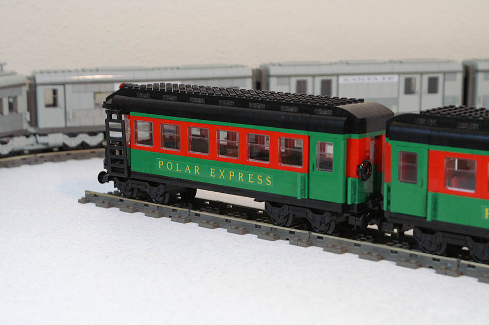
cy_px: 162
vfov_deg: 18.2
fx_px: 1018
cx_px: 244
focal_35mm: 75
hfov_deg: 27.0
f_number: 5.6
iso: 800
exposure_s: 1/20
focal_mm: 50
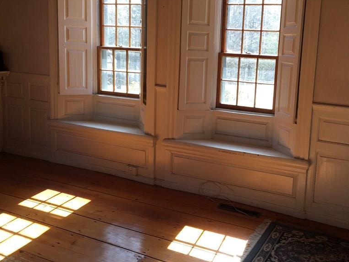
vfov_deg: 36.8
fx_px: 393
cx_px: 220
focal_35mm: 39
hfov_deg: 47.4
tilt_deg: -11.2
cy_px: 111
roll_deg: -1.6
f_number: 2.2
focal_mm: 4.15
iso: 32
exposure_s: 1/120
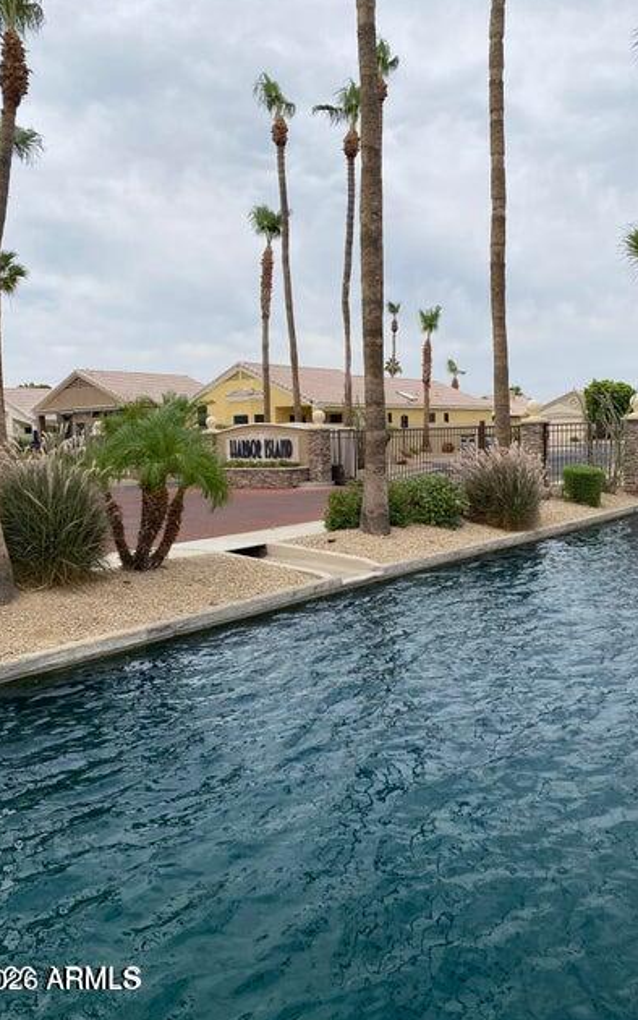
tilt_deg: -4.0
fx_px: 779
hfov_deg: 44.5
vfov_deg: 66.5
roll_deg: +2.8
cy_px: 507
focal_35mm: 28
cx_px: 356
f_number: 1.8
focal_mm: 4.25
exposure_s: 1/833
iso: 32
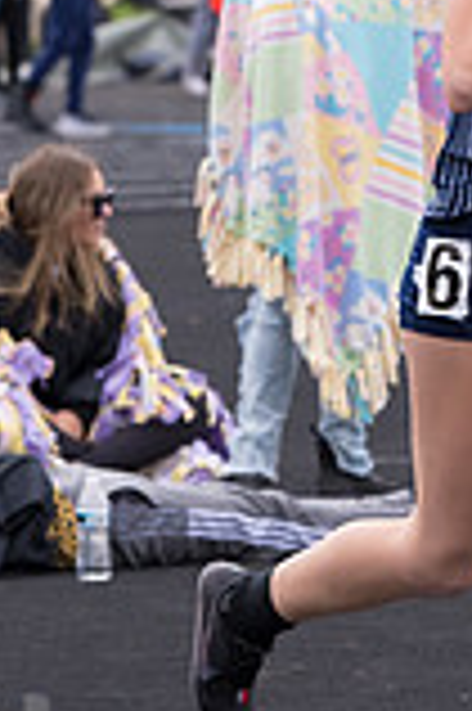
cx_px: 623
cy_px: 328
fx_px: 10485
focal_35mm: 532
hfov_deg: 2.6
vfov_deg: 3.9
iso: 800
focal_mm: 125
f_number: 5
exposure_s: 1/2500
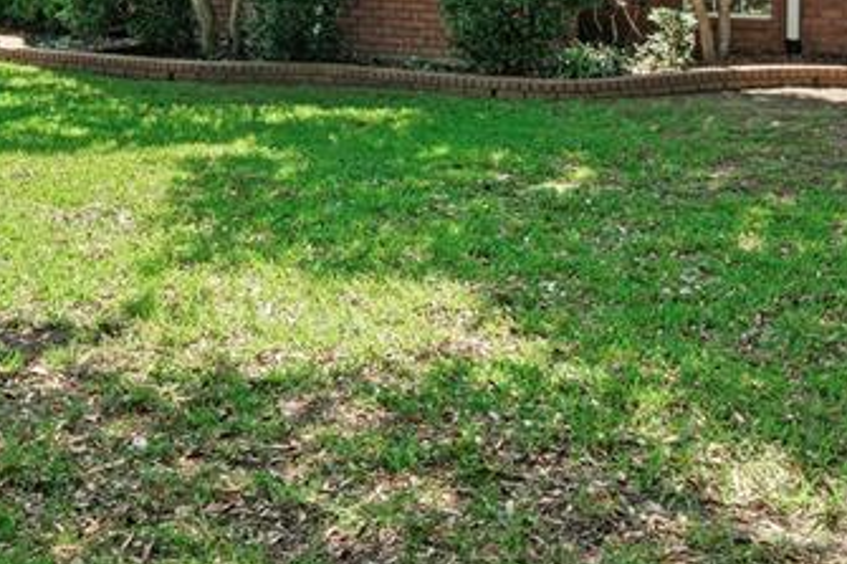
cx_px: 336
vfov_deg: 22.8
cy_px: -91
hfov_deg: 36.1
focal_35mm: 55
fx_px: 1293
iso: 250
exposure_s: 1/13
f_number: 8
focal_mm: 18
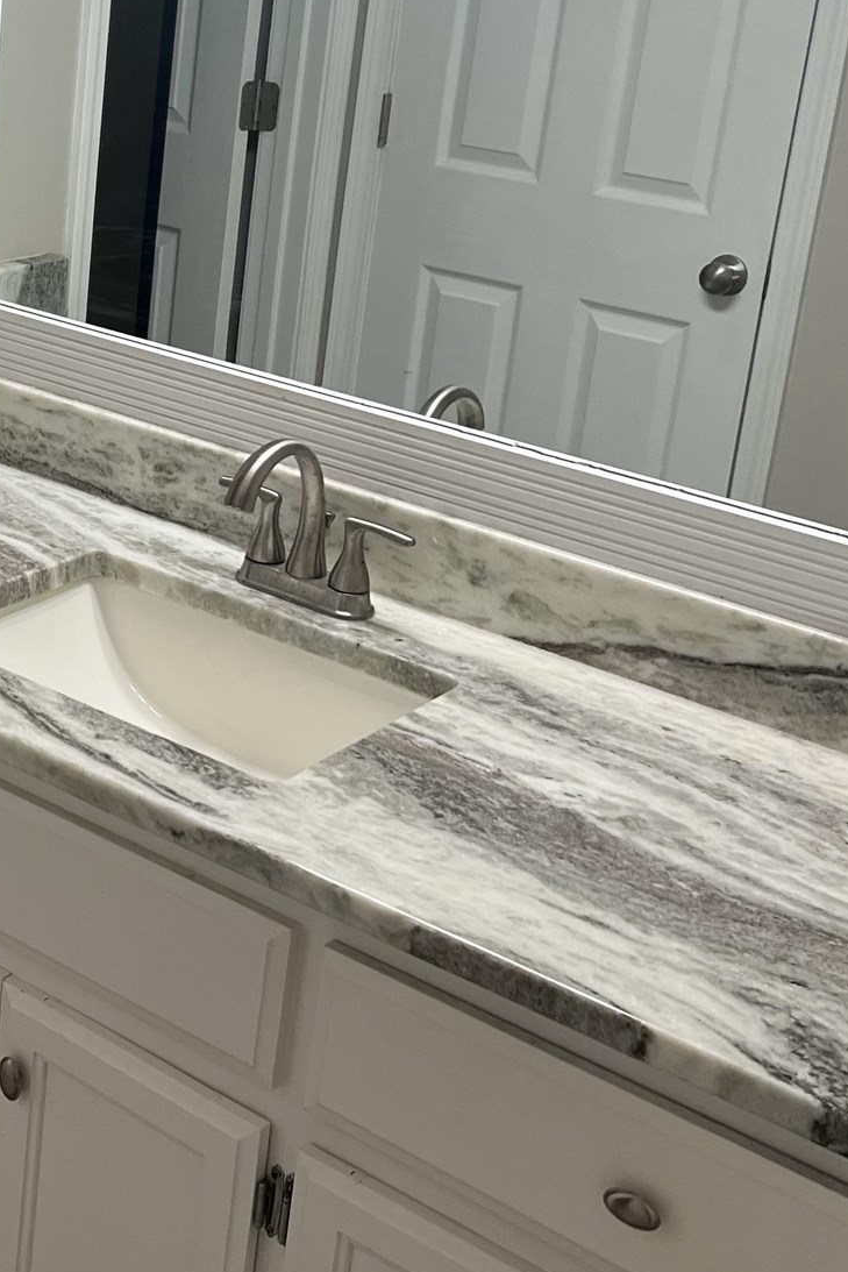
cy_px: 414
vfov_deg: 34.7
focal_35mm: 57
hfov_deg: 22.9
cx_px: 8
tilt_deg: -17.4
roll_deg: -3.4
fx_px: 2013
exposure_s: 1/120
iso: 125
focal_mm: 5.7
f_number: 1.5
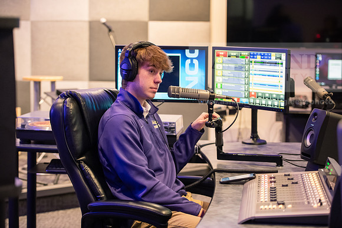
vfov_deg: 19.5
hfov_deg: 28.8
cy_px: 114
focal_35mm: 70
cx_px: 171
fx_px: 665
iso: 2500
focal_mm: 70
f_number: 2.8
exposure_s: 1/80
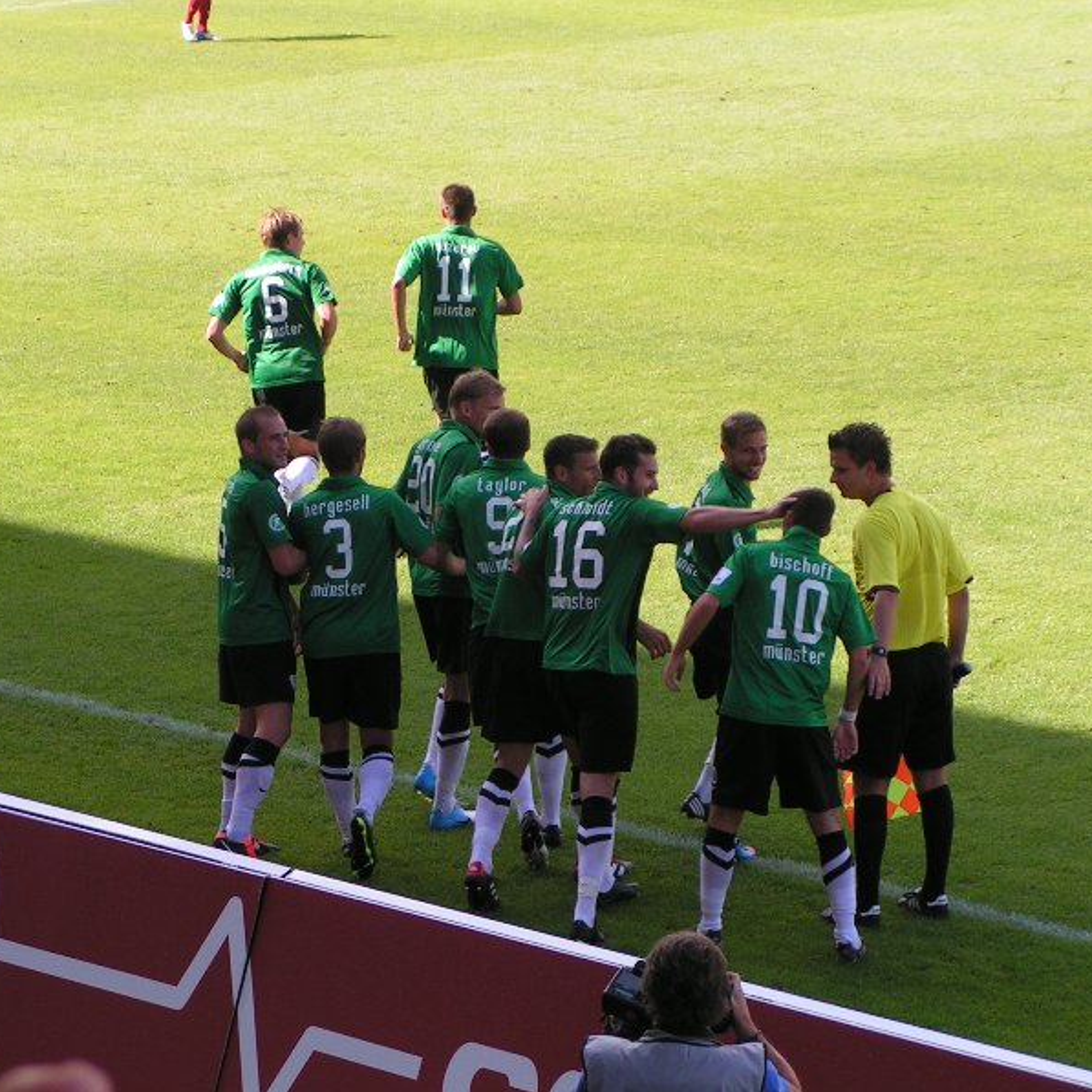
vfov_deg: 10.9
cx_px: 384
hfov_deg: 10.8
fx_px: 5746
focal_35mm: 161
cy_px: 547
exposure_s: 1/200
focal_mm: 20.9
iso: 50
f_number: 4.5
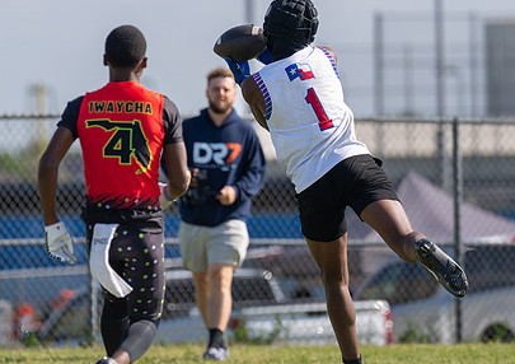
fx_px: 7402
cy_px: 127
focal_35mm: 508
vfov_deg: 2.8
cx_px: 283
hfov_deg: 4.0
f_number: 2.8
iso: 100
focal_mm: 200
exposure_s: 1/4000
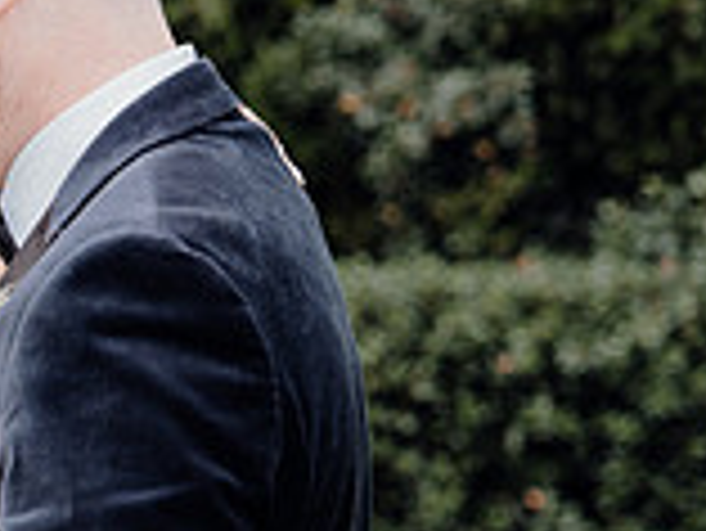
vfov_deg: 6.0
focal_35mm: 249
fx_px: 5082
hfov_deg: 7.8
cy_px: 488
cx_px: -229
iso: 125
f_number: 3.5
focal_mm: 70
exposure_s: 1/160
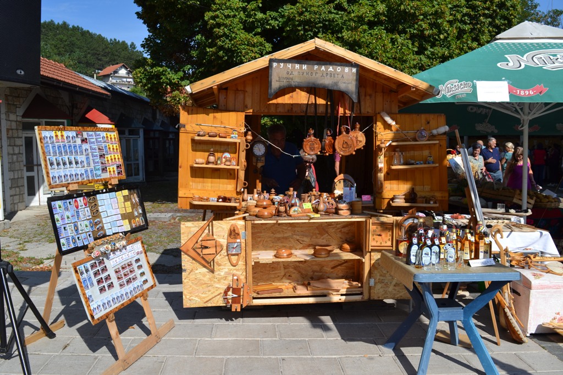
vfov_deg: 43.6
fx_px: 469
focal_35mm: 30
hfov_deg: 61.9
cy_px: 188
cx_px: 282
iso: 100
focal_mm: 20
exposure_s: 1/320
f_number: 9
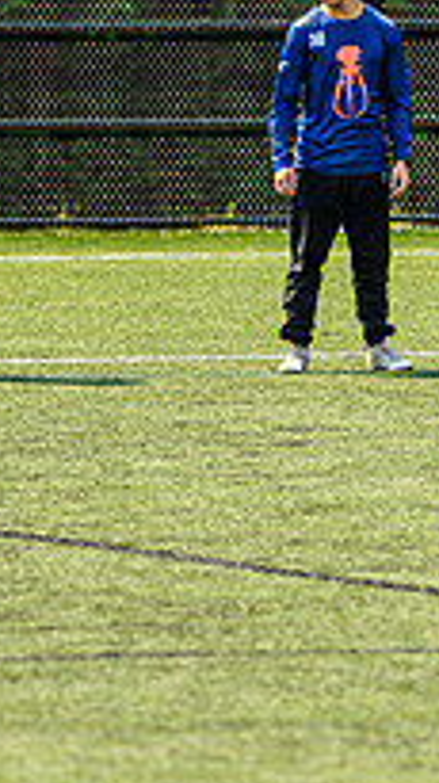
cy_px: 388
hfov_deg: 2.2
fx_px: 11551
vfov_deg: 3.9
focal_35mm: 557
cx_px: -481
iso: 100
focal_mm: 125
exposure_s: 1/640
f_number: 3.2
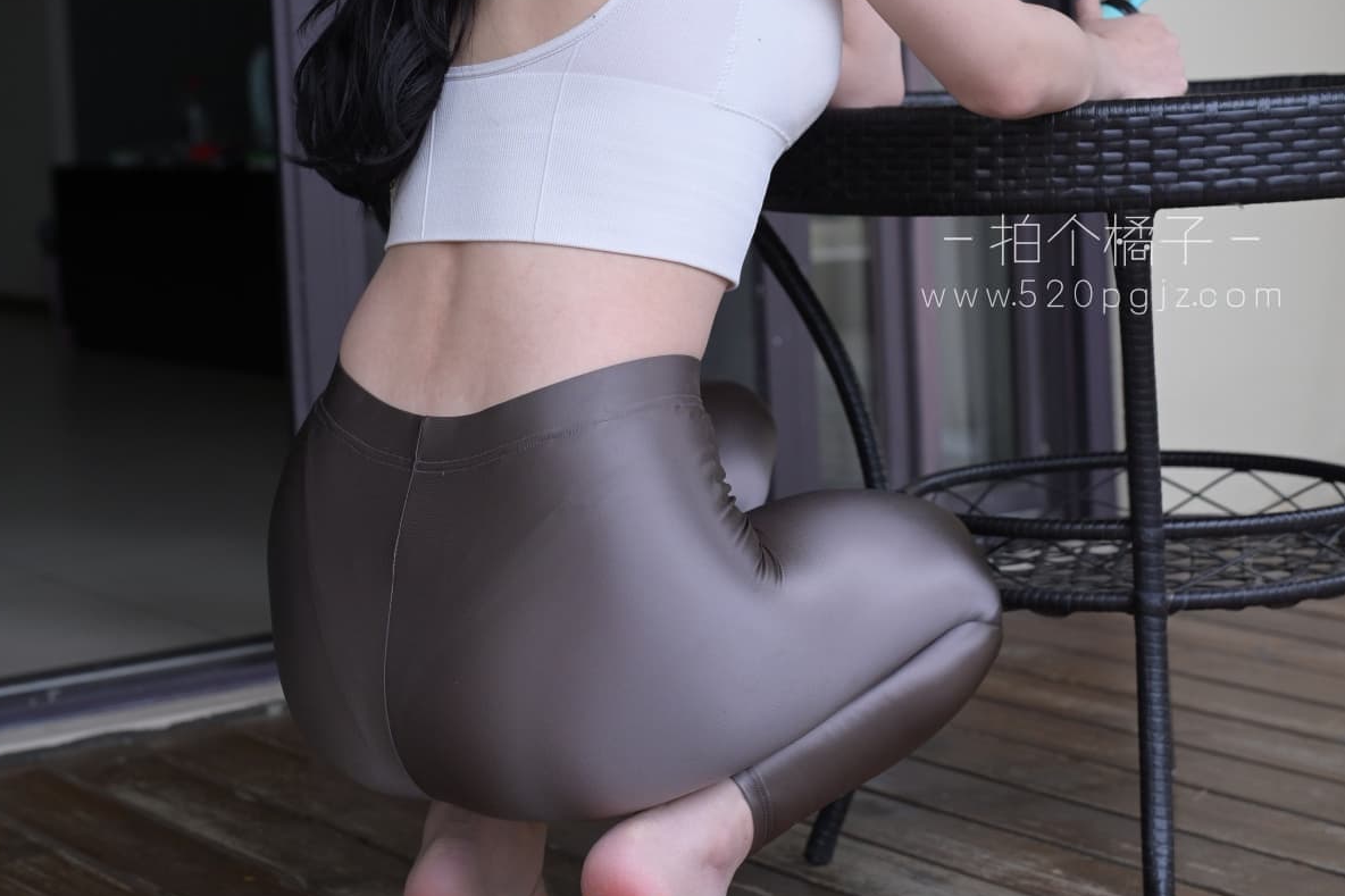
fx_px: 2839
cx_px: 671
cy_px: 207
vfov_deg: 17.8
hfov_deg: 26.7
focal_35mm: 76
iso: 640
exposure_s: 1/400
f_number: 4.5
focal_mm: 50
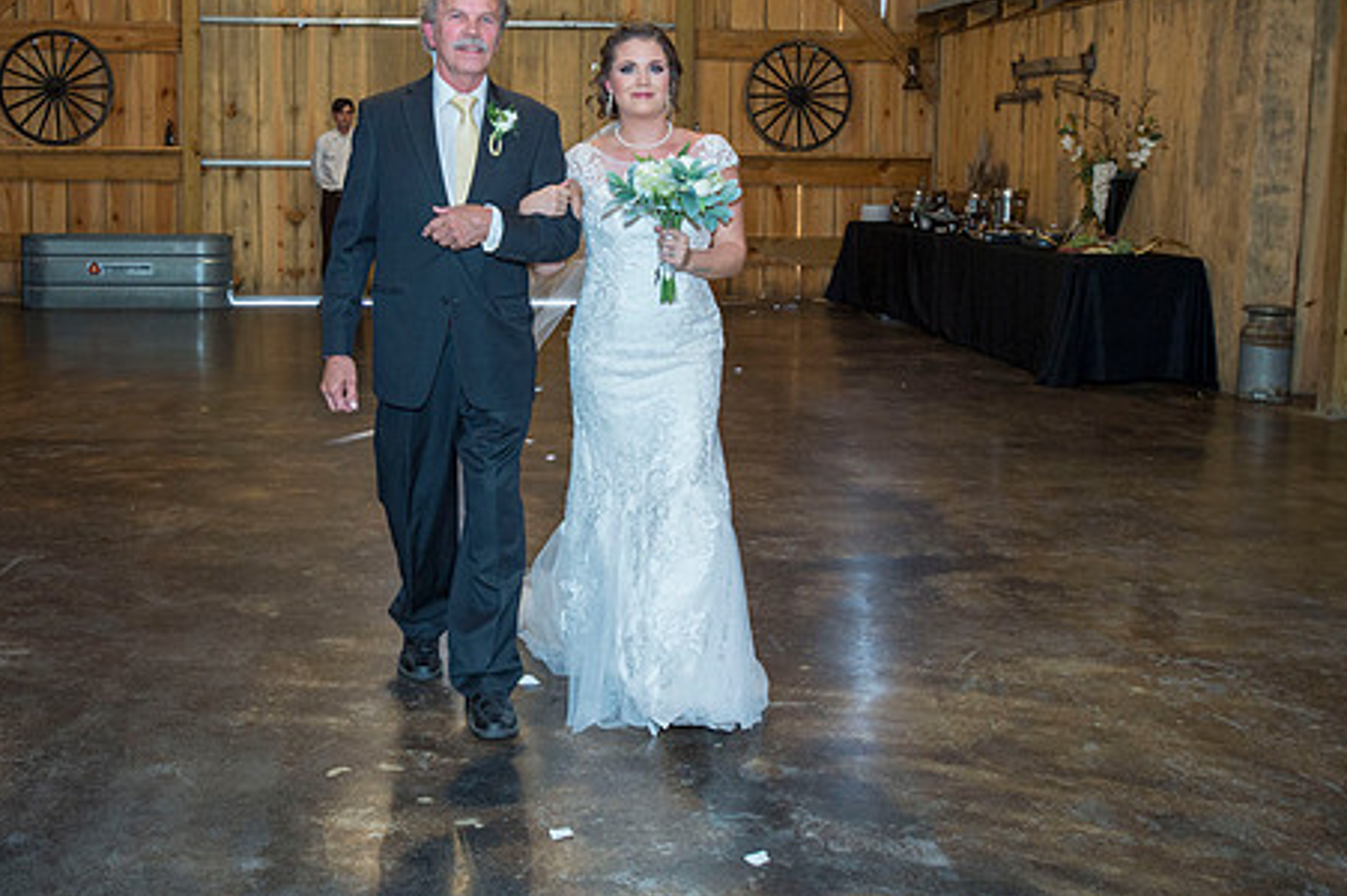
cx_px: 514
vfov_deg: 29.7
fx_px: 1682
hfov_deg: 43.3
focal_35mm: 45
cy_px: 323
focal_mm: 35
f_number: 5.6
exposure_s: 1/125
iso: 1600
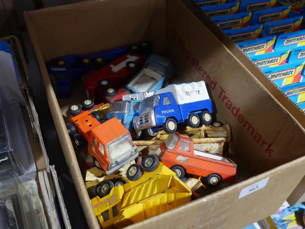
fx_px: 335
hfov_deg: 49.0
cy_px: 114
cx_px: 152
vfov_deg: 37.8
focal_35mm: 38
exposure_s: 1/60
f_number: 4.1
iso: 800
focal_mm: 19
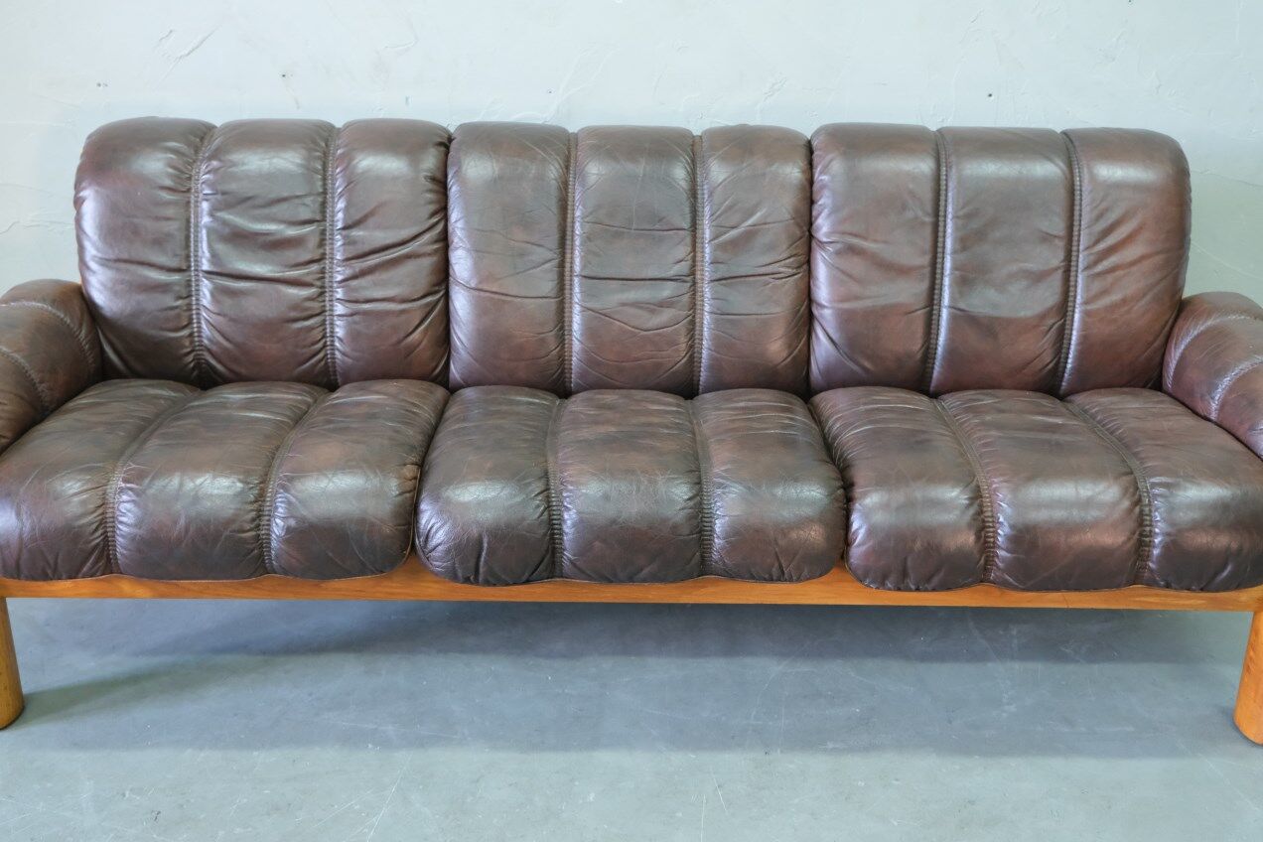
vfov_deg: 34.2
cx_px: 632
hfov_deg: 49.6
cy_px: 421
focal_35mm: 39
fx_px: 1368
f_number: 4
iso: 3200
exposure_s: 1/40
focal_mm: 26
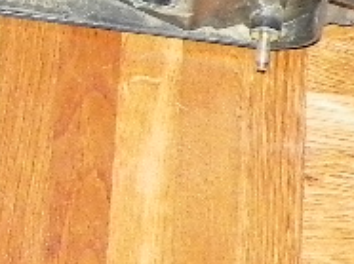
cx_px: -482
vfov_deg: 5.5
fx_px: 2747
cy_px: 61
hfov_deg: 7.0
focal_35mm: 269
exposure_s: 1/30
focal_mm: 6.9
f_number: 3.2
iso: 200
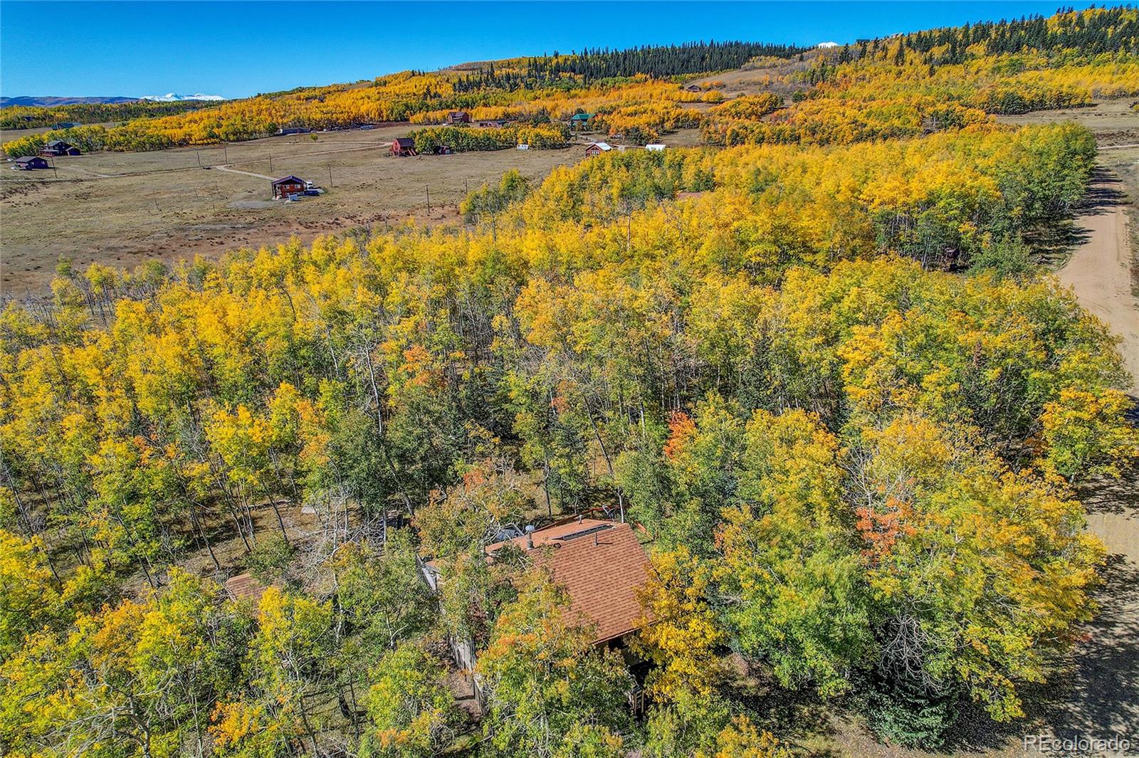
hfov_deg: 78.6
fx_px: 696
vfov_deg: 57.2
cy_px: 379
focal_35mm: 22
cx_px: 570
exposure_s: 1/3000
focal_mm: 8.4
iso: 110
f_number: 2.8
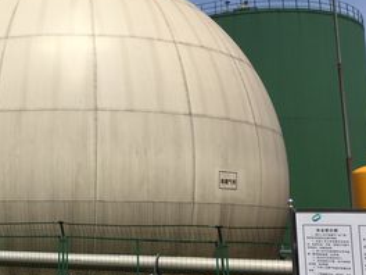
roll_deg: -2.1
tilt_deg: +9.5
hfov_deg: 33.6
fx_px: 582
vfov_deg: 26.6
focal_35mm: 55
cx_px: 55
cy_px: 130
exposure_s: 1/3597
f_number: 2.2
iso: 32
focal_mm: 4.15
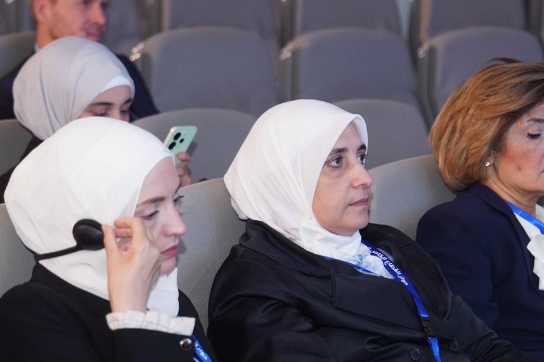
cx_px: 277
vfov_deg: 9.1
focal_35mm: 150
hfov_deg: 13.7
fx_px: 2266
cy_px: 313
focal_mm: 67
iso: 1000
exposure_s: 1/160
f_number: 2.8
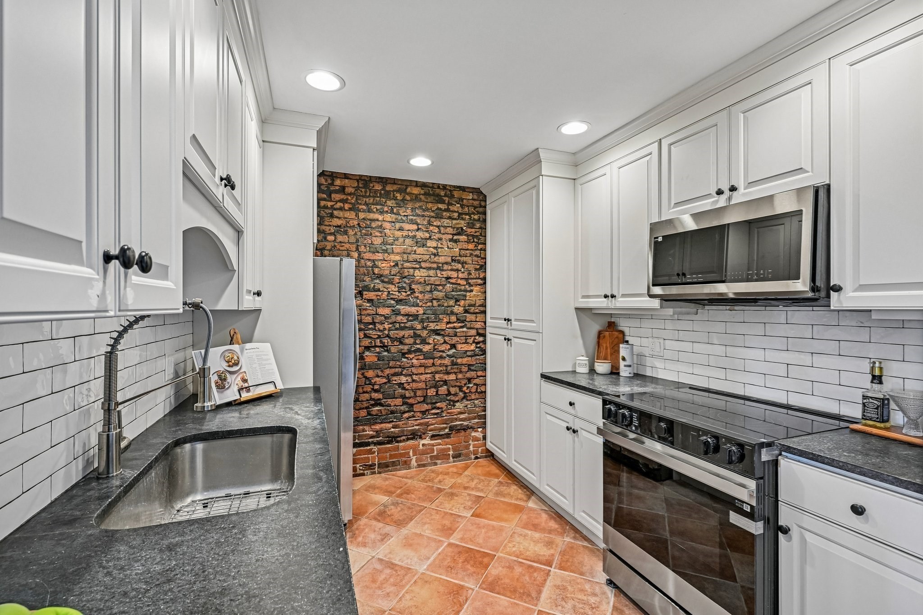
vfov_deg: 73.7
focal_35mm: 16
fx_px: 410
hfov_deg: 96.7
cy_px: 308
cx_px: 462
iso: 400
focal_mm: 16
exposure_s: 1/10
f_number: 8
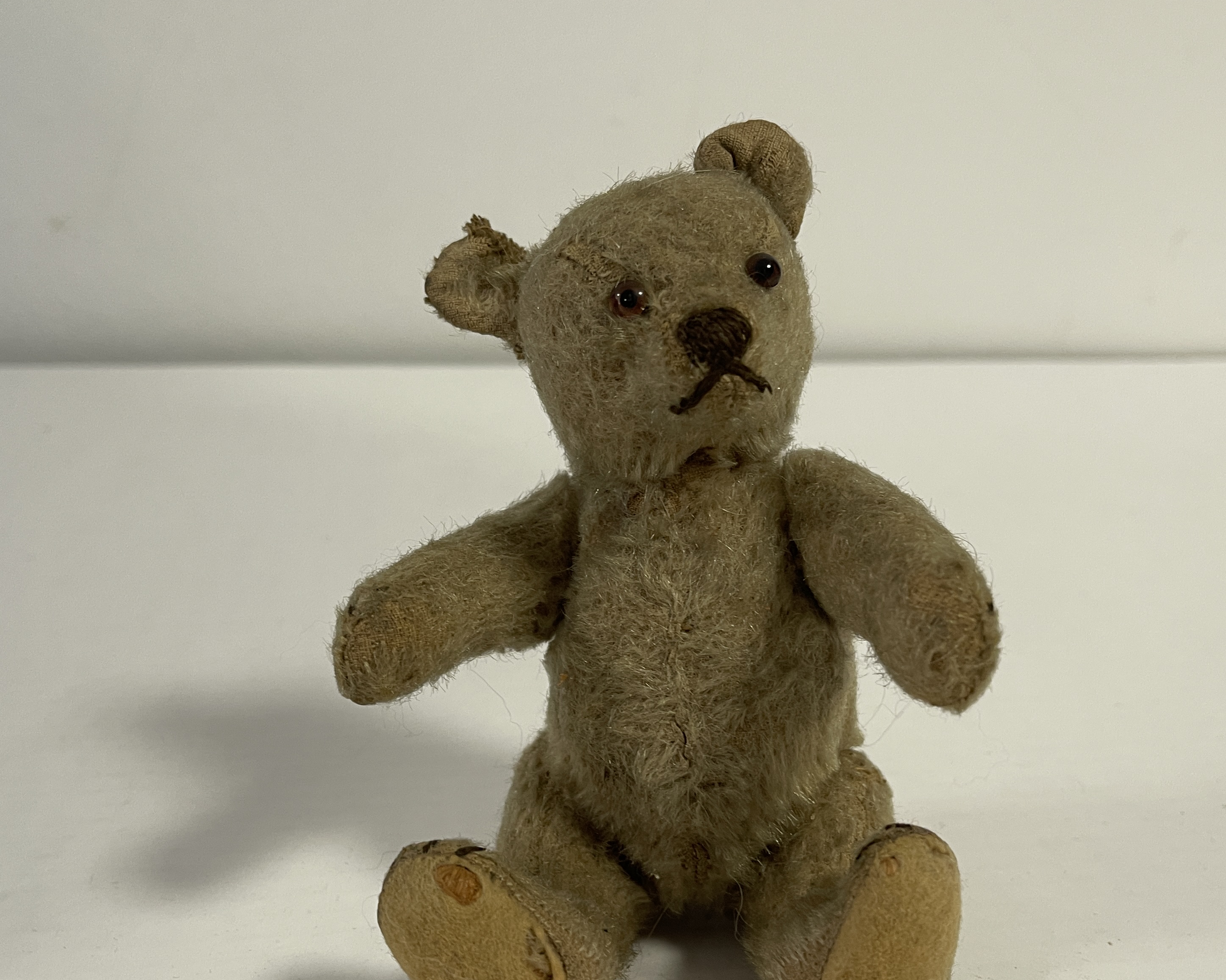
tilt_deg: -20.7
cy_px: 574
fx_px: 1234
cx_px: 590
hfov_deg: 52.8
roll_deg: -1.9
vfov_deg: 43.2
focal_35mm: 34
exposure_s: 1/50
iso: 80
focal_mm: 5.1
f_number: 1.6
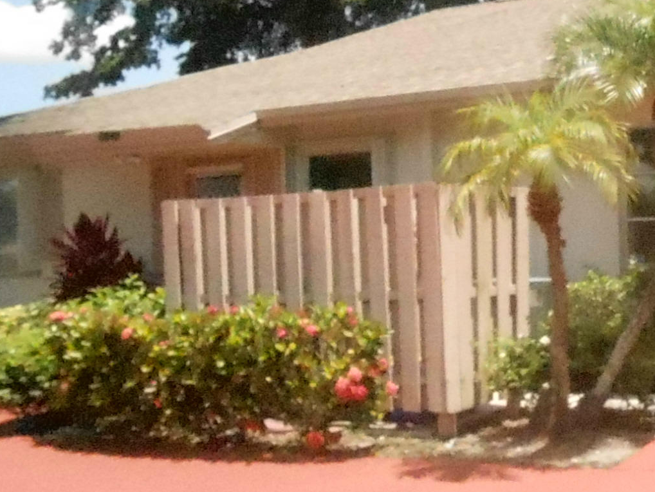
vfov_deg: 25.2
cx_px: 712
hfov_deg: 30.0
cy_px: 241
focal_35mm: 58
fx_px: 1098
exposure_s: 1/1500
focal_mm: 4.6
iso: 3200
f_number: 11.5
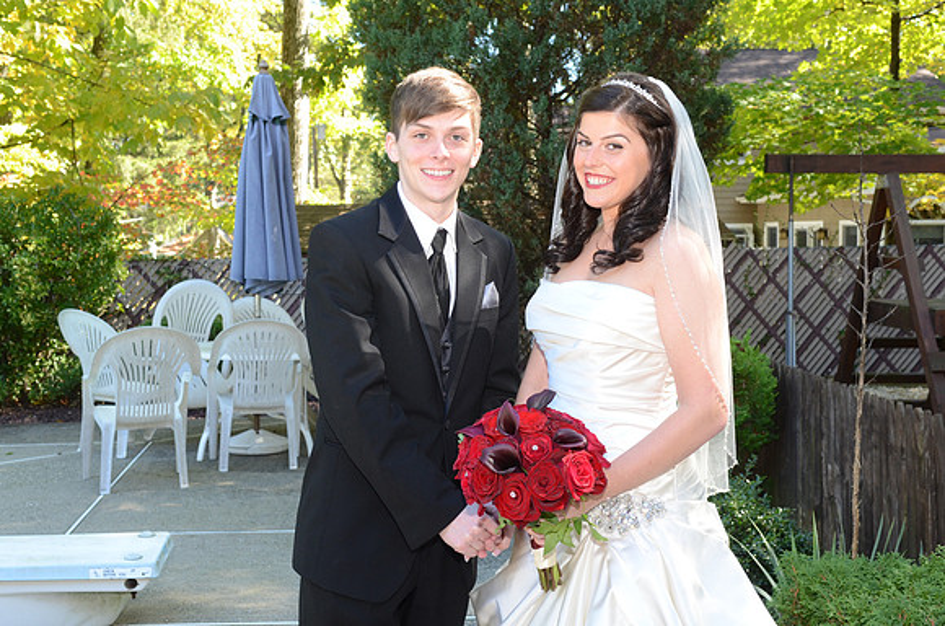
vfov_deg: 28.8
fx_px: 1218
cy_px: 313
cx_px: 472
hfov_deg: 42.4
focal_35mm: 46
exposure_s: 1/100
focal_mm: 31
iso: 500
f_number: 6.3
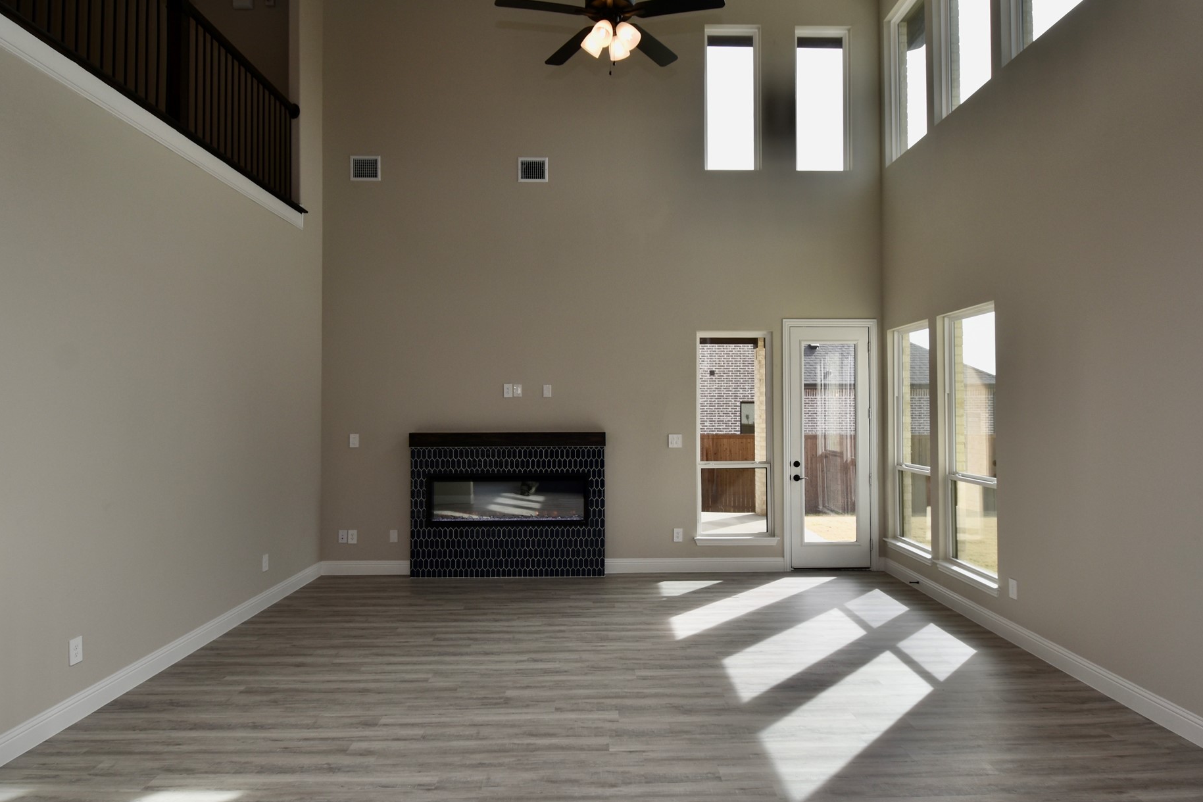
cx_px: 605
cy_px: 392
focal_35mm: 20
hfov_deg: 85.2
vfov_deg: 63.0
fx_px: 655
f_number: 6.3
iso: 100
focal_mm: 11
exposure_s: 1/160
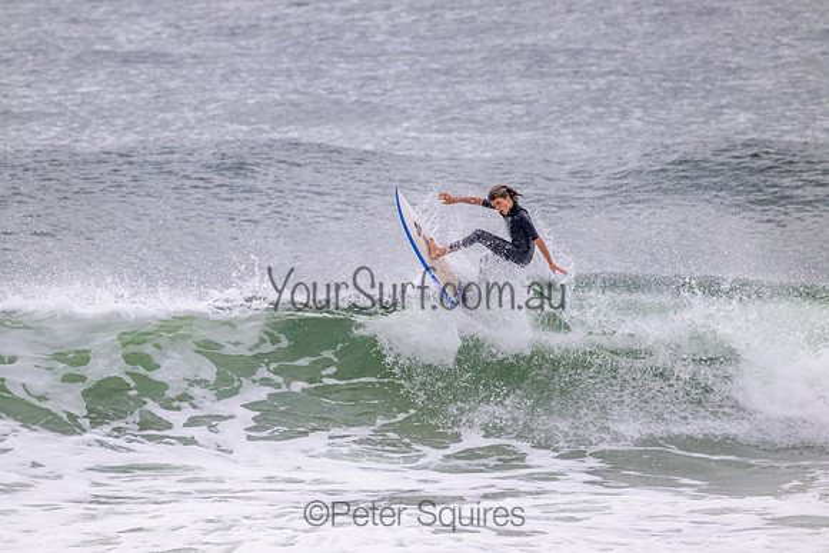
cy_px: 276
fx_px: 18426
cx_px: 414
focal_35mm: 800
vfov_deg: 1.7
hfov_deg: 2.6
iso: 1800
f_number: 11
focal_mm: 800
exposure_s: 1/2000
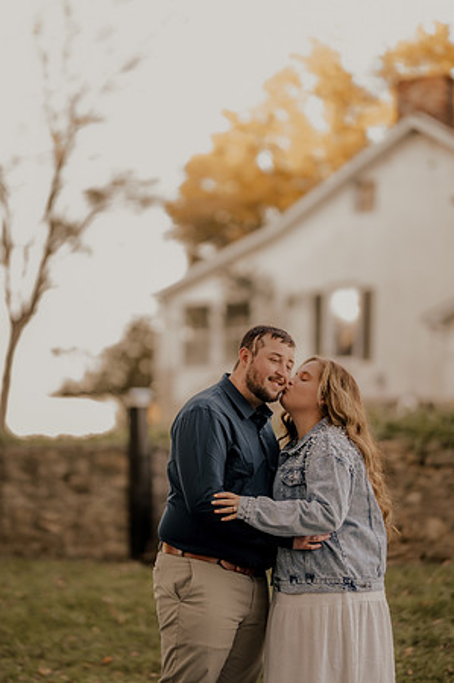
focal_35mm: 85
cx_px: 227
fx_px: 1612
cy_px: 342
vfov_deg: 23.9
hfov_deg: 16.0
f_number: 1.4
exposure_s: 1/100
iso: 50
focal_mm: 85
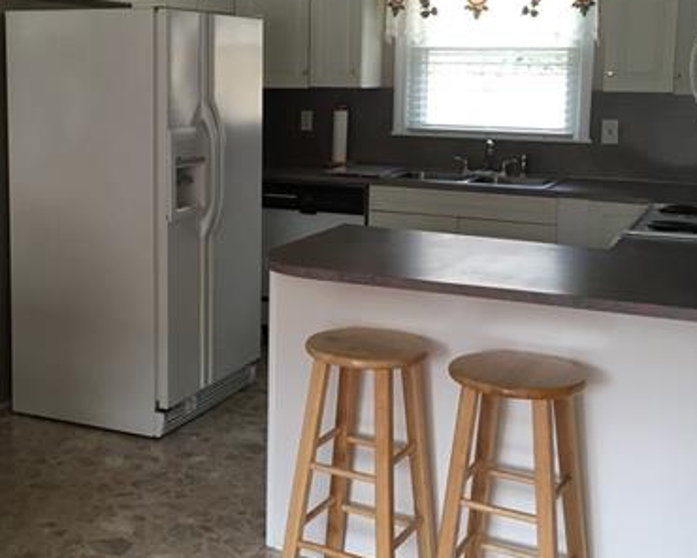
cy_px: 183
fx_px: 1011
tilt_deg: -6.2
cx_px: 256
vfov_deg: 30.6
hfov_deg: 37.8
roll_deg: -0.1
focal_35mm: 49
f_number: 2.2
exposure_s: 1/30
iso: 50
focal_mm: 4.15
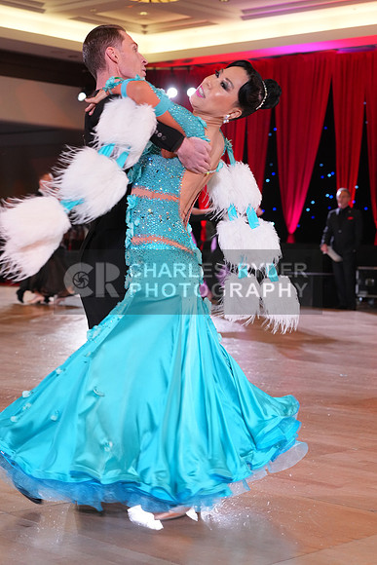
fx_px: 1099
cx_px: 188
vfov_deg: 28.8
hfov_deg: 19.5
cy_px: 282
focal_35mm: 70
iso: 3200
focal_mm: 70
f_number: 5
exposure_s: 1/250
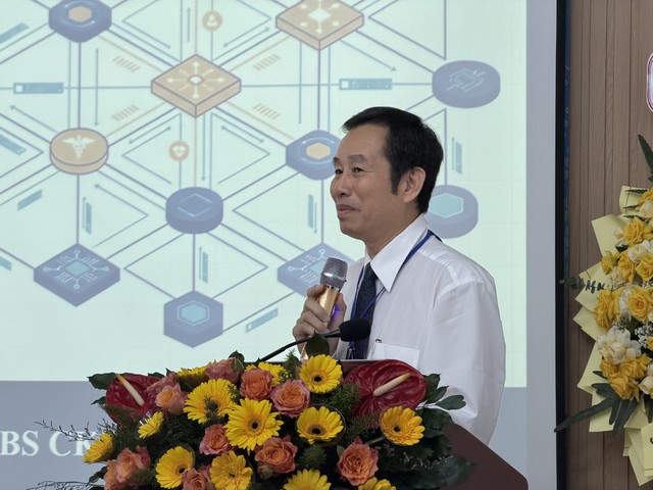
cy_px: 245
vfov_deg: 14.8
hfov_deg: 19.6
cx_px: 326
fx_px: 1886
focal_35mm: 100
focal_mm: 16.89
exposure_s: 1/100
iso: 400
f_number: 2.8
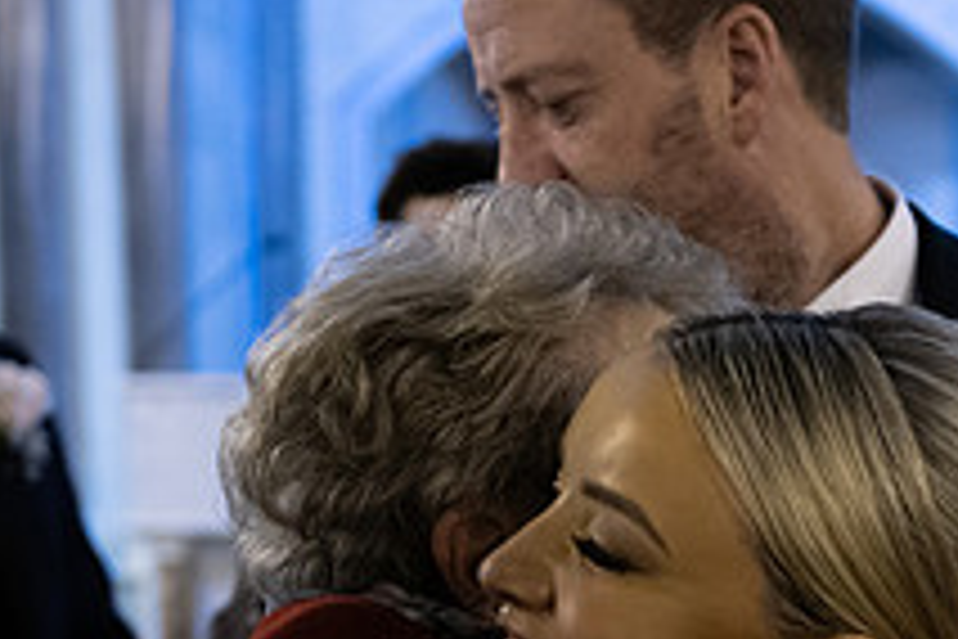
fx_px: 3486
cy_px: 830
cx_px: 742
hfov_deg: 15.6
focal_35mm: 131
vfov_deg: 10.3
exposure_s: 1/160
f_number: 3.5
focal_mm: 48
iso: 1250
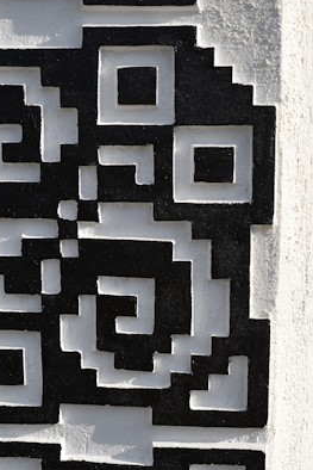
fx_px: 834
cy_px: 233
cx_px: 81
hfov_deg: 21.1
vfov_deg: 31.4
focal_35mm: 64
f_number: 8
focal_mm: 28
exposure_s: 1/250
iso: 100
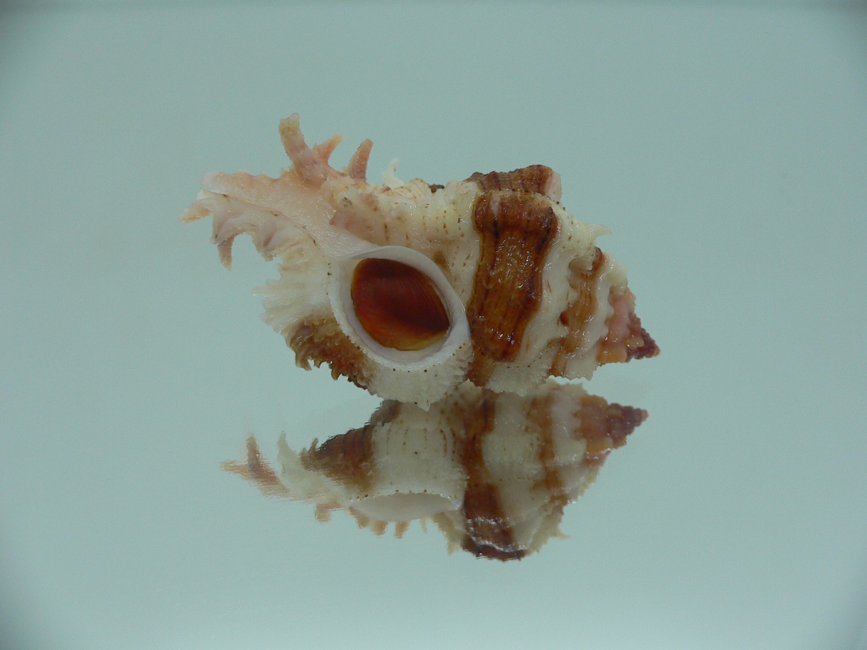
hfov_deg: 52.6
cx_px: 434
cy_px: 325
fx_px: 877
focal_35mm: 35
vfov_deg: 40.7
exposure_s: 1/60
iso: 80
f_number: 2.8
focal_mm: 4.6
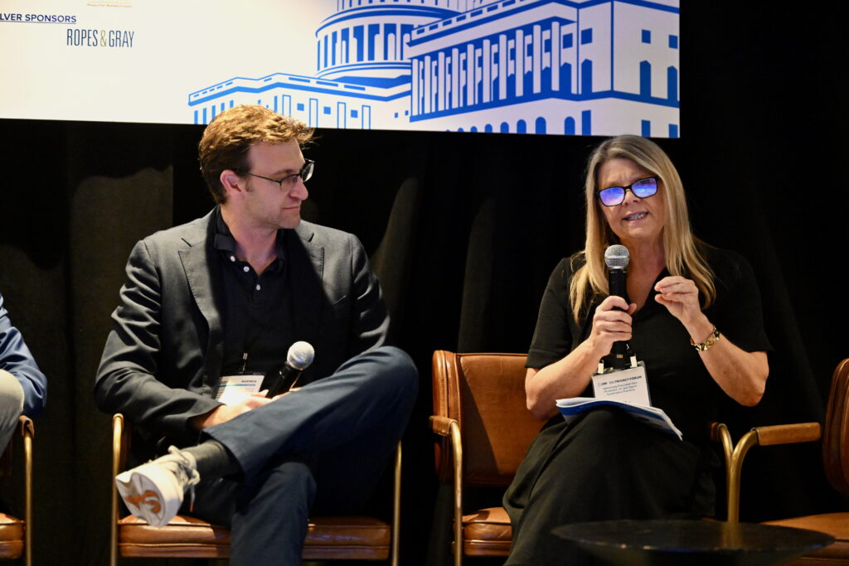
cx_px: 424
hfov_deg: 13.7
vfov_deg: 9.2
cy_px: 283
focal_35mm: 150
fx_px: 3538
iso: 10000
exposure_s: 1/160
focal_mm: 150
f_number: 2.8
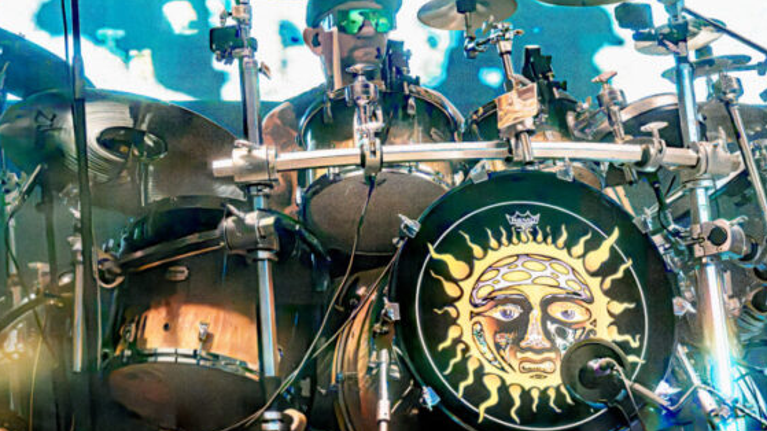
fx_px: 3782
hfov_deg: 11.6
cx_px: 344
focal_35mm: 186
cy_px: 170
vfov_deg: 6.5
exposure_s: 1/800
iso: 25600
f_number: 7.6
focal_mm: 155
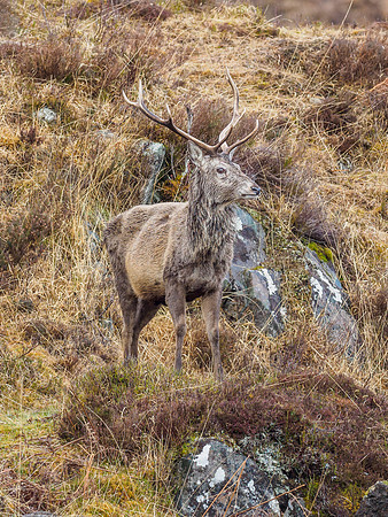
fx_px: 16072
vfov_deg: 1.8
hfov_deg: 1.4
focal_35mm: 1076
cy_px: 170
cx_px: 228
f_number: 4
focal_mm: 300
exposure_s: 1/500
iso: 320
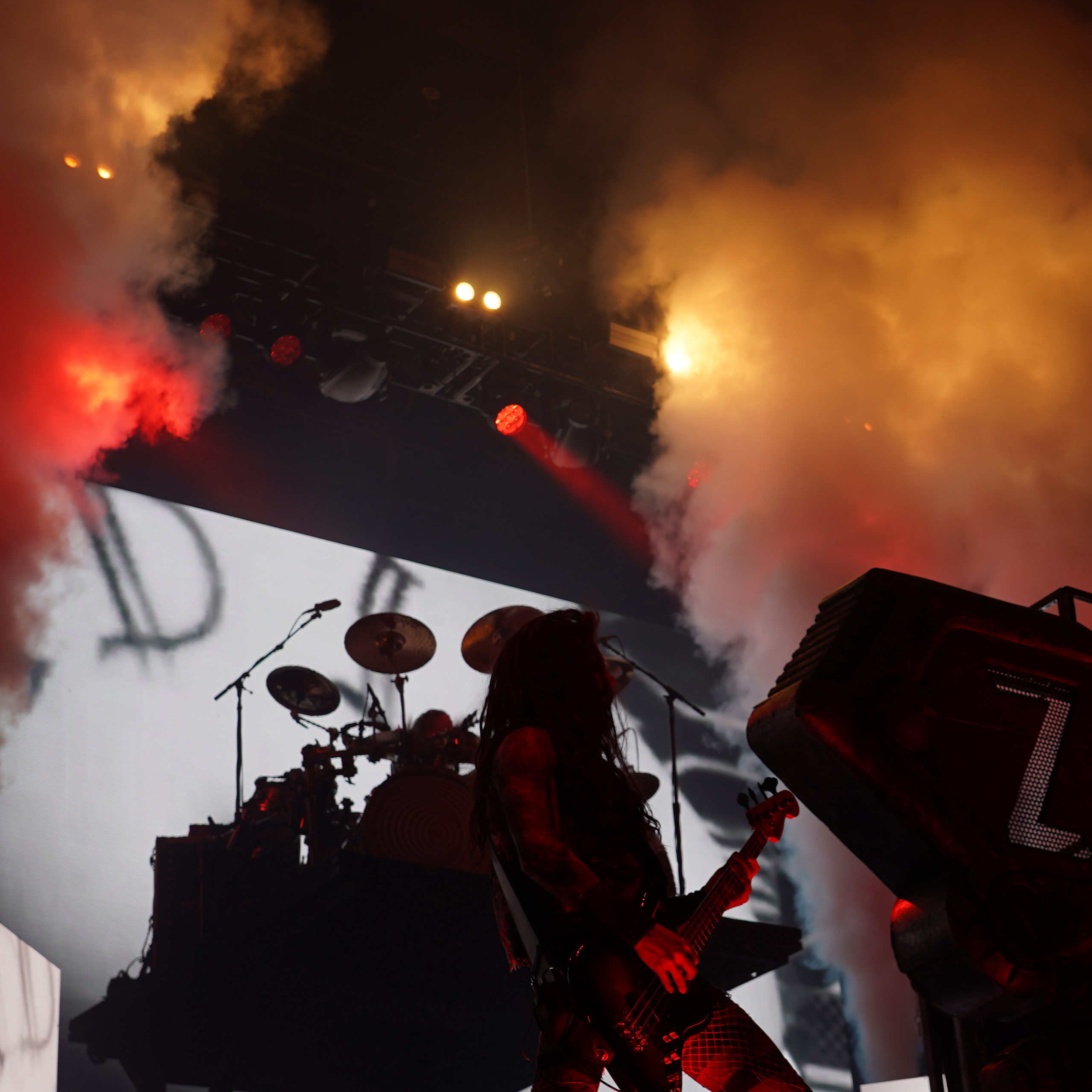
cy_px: 621
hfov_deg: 24.3
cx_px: 862
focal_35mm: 70
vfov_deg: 24.6
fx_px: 2498
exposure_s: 1/60
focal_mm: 35
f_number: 5
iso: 100
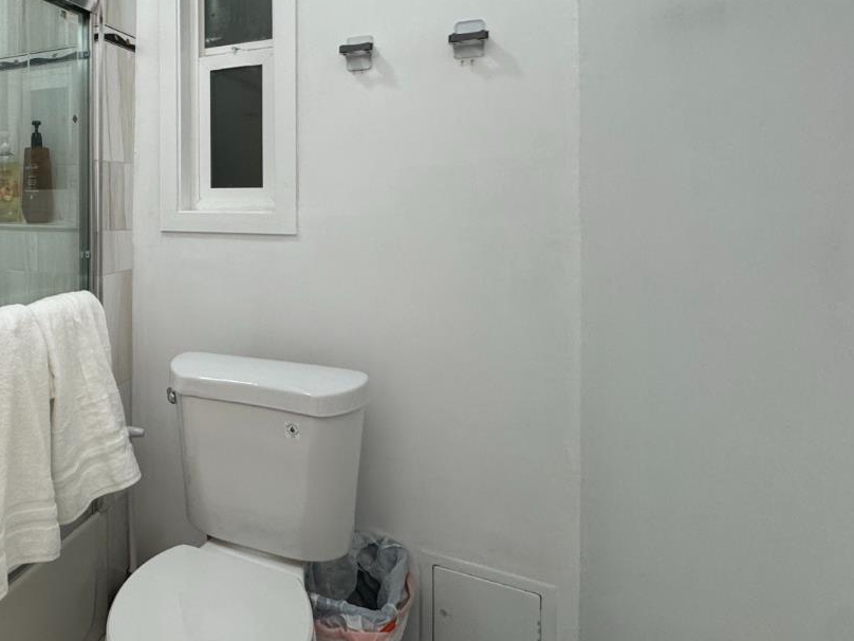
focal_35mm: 26
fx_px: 641
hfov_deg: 57.4
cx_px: 79
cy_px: 195
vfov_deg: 51.7
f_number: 2.2
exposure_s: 1/120
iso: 200
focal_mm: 2.22
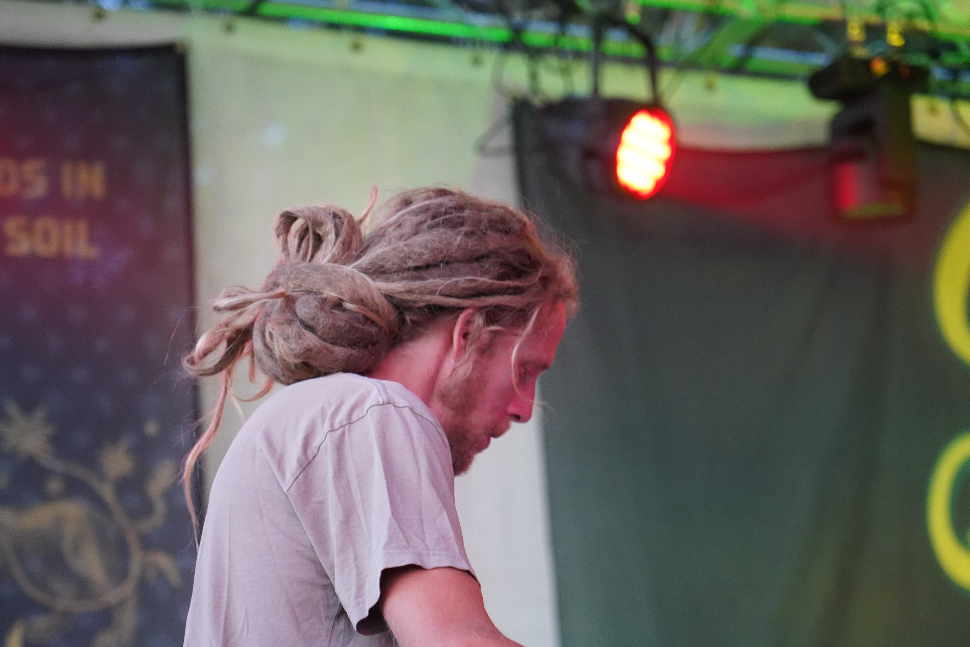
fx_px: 3179
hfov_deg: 17.3
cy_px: 361
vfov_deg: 11.6
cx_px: 483
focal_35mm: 118
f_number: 4
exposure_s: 1/160
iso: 6400
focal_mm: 105
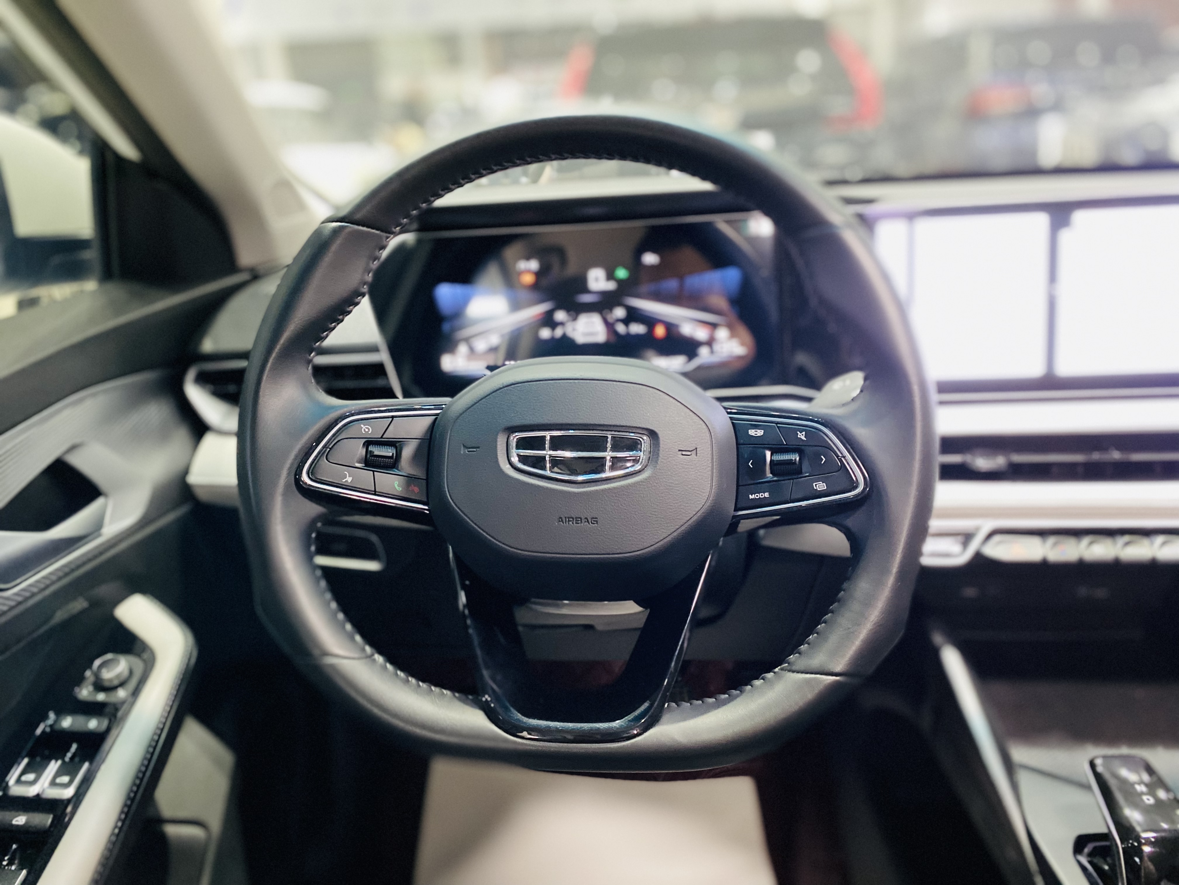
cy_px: 442
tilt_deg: -19.7
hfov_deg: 67.3
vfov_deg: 53.1
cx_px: 590
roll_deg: +3.8
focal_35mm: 26
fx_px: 886
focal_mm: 4.25
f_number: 1.8
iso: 1000
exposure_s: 1/25
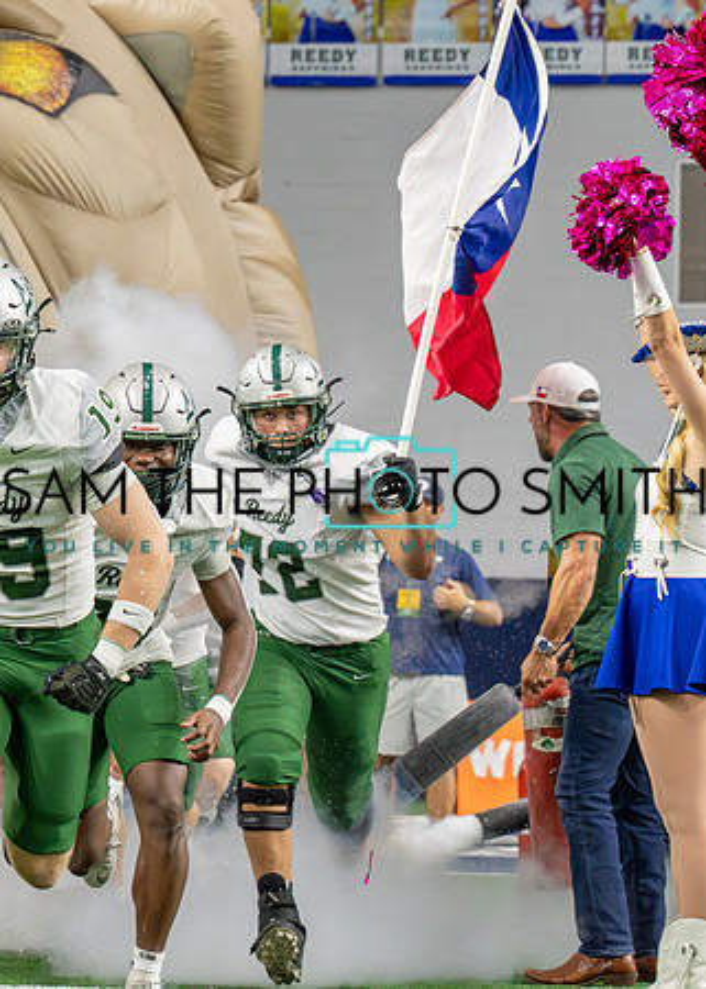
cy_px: 452
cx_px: -39
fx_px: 4515
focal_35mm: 161
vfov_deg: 12.5
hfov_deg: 8.9
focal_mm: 70
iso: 5000
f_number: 4
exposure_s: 1/1000
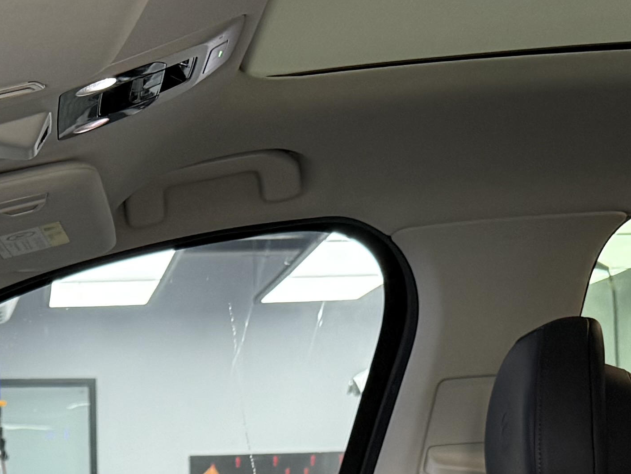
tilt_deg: -12.6
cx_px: 70
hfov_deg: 19.9
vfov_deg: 13.3
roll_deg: +1.1
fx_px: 1768
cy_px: 921
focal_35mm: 97
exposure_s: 1/50
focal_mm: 6.76
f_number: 1.78
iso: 200
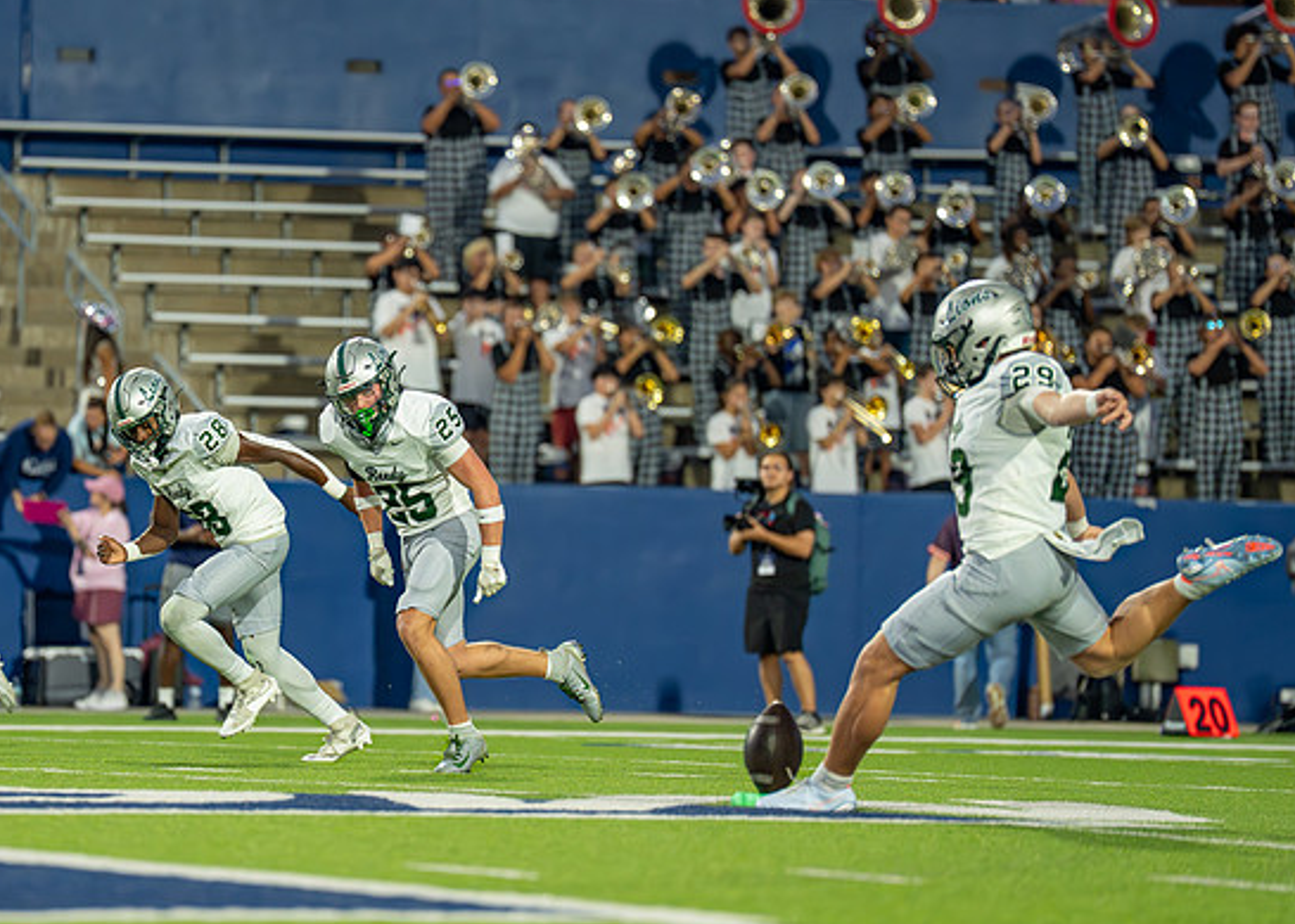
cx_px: 384
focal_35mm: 288
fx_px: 10592
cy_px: 456
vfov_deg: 5.0
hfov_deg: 7.0
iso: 1600
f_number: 2.8
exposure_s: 1/1250
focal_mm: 200
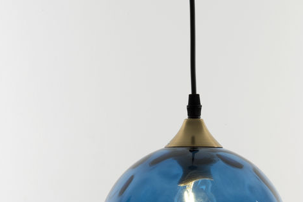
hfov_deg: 14.1
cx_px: 190
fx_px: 1220
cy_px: 189
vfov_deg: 9.4
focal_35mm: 145
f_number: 20
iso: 100
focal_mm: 70
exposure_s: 1/10
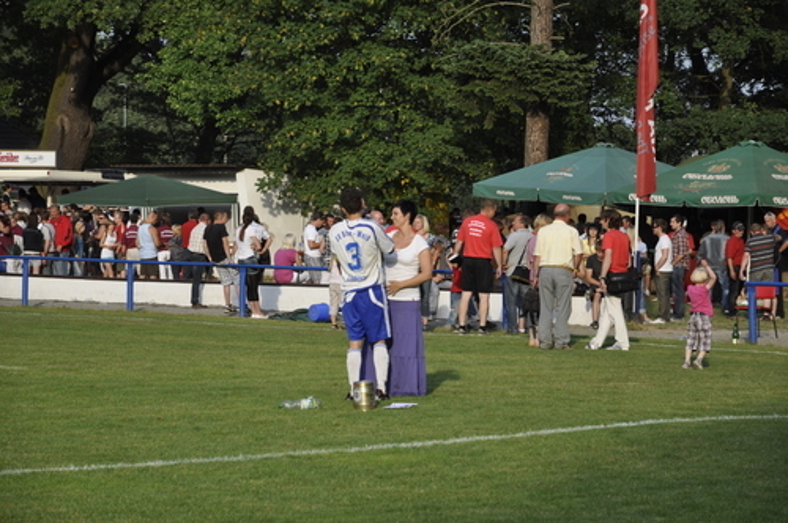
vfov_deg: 10.7
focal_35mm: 128
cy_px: 262
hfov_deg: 16.1
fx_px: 2787
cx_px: 394
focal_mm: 85
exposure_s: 1/1250
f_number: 5.6
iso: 400
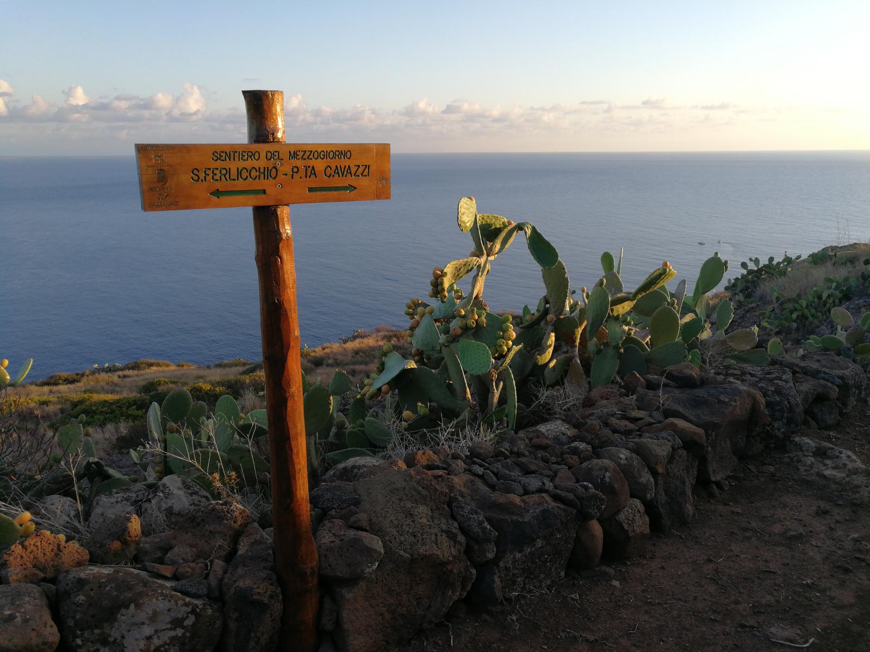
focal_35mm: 27
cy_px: 326
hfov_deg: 65.3
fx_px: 679
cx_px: 435
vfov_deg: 51.4
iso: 50
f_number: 1.8
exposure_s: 1/498
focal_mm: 3.95
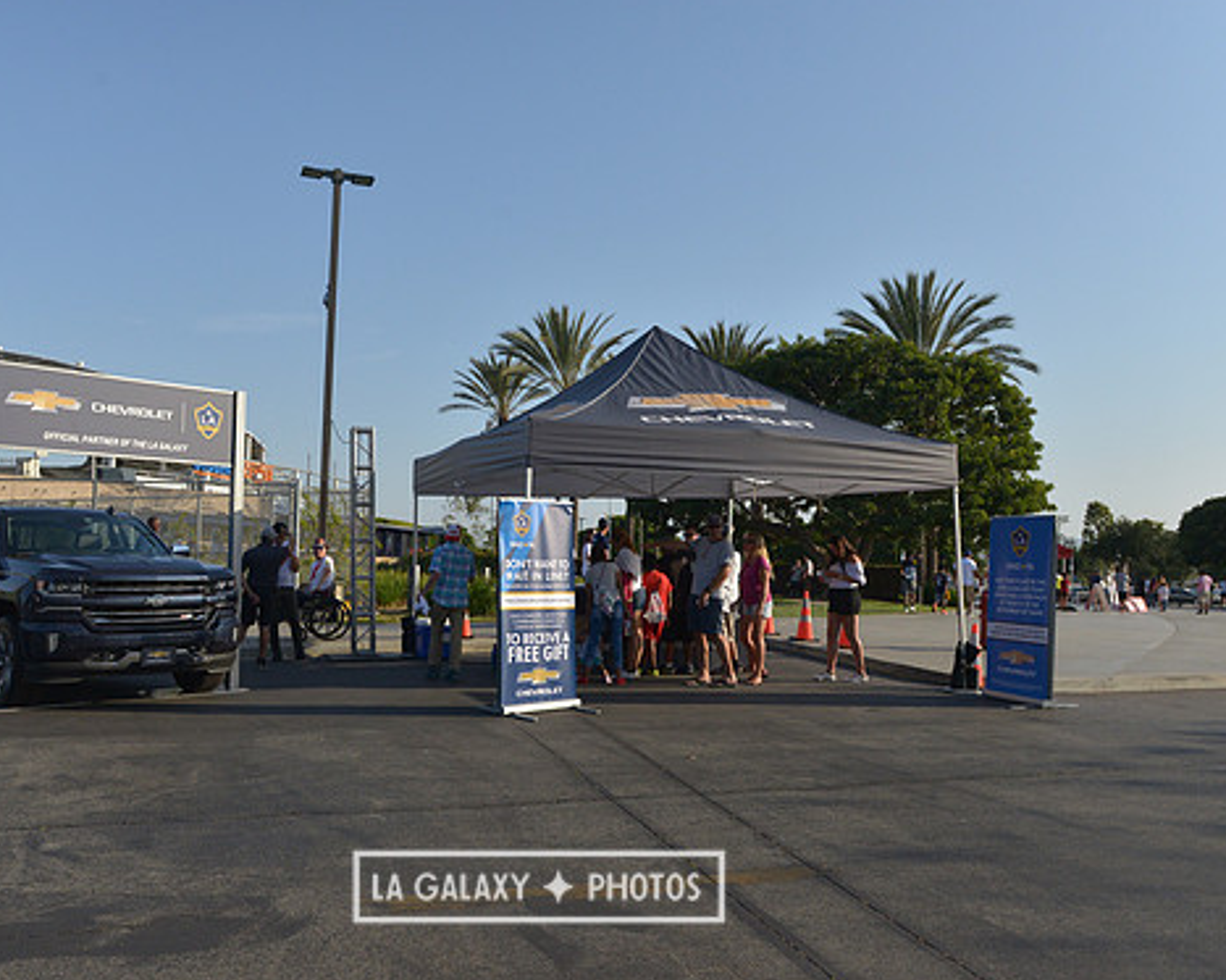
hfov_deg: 62.0
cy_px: 493
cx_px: 538
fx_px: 1015
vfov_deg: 51.5
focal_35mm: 28
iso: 1000
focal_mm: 24
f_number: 7.1
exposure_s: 1/4000
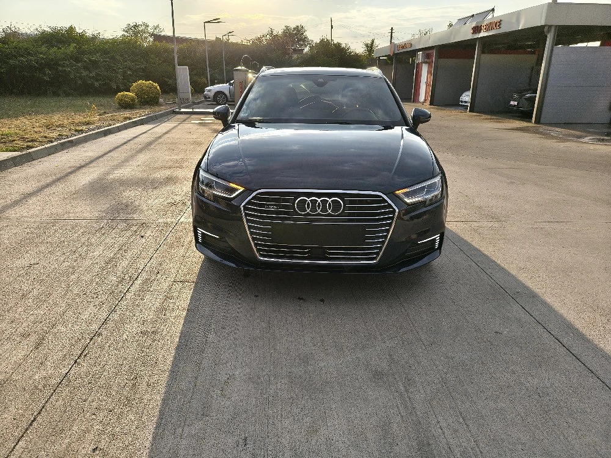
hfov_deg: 71.6
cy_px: 229
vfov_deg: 56.8
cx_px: 306
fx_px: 424
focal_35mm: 24
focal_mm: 5.56
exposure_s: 1/500
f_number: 1.8
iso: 100
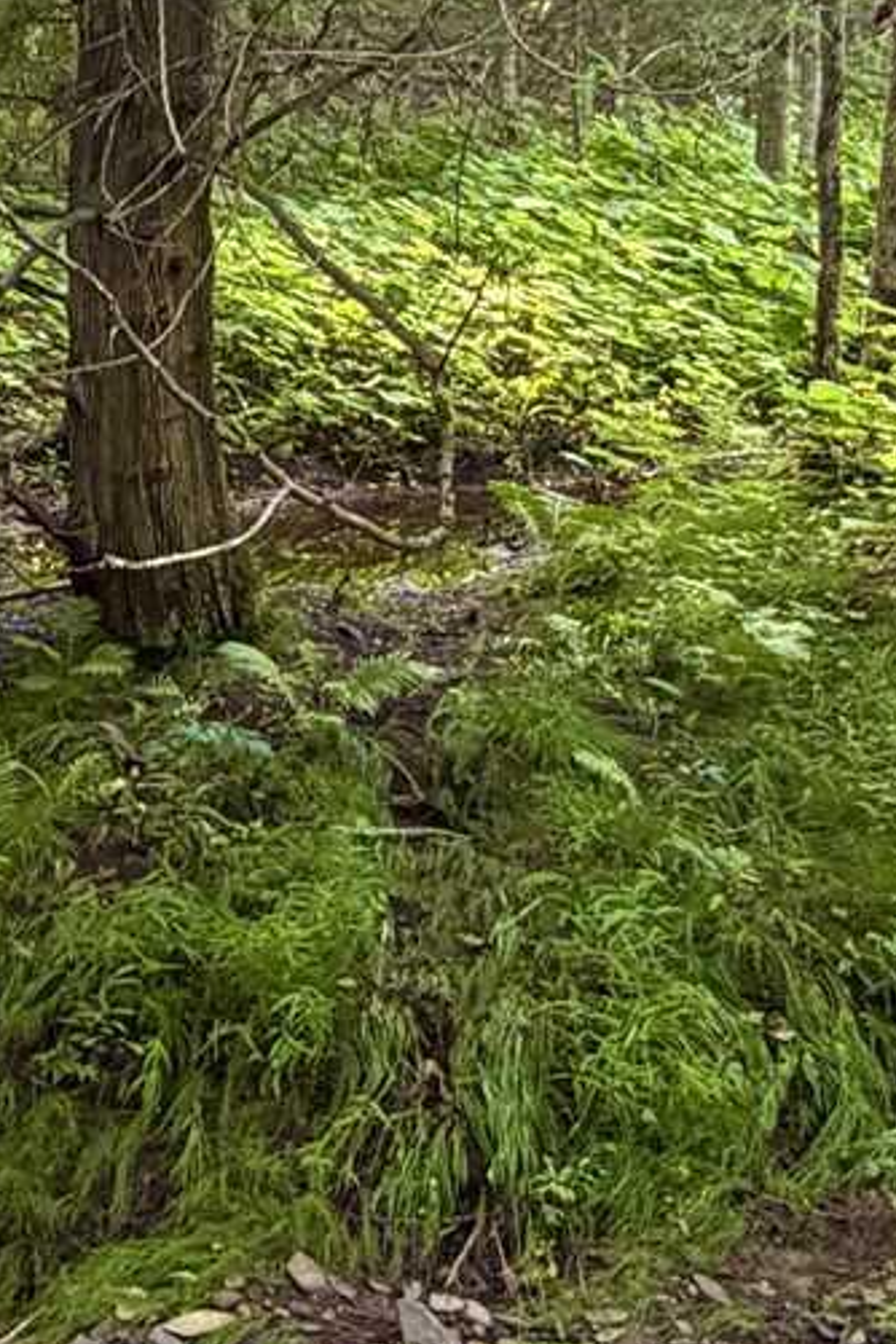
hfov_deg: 19.9
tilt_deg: -4.4
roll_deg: +0.3
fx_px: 2501
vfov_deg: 29.7
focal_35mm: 67
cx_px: 99
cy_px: 354
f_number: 2.2
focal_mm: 2.22
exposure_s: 1/121
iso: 200
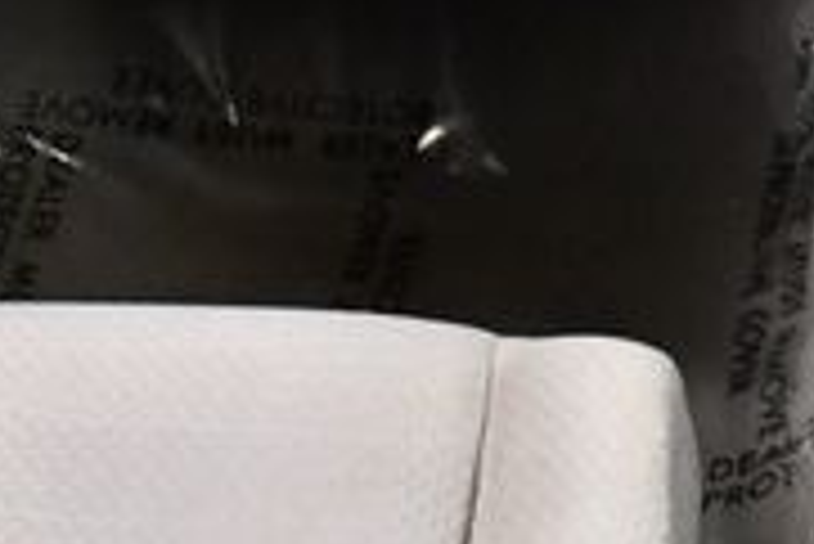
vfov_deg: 10.7
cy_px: 9
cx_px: 1120
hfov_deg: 15.2
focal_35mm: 127
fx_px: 2874
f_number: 3.5
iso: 3600
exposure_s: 1/60
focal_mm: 18
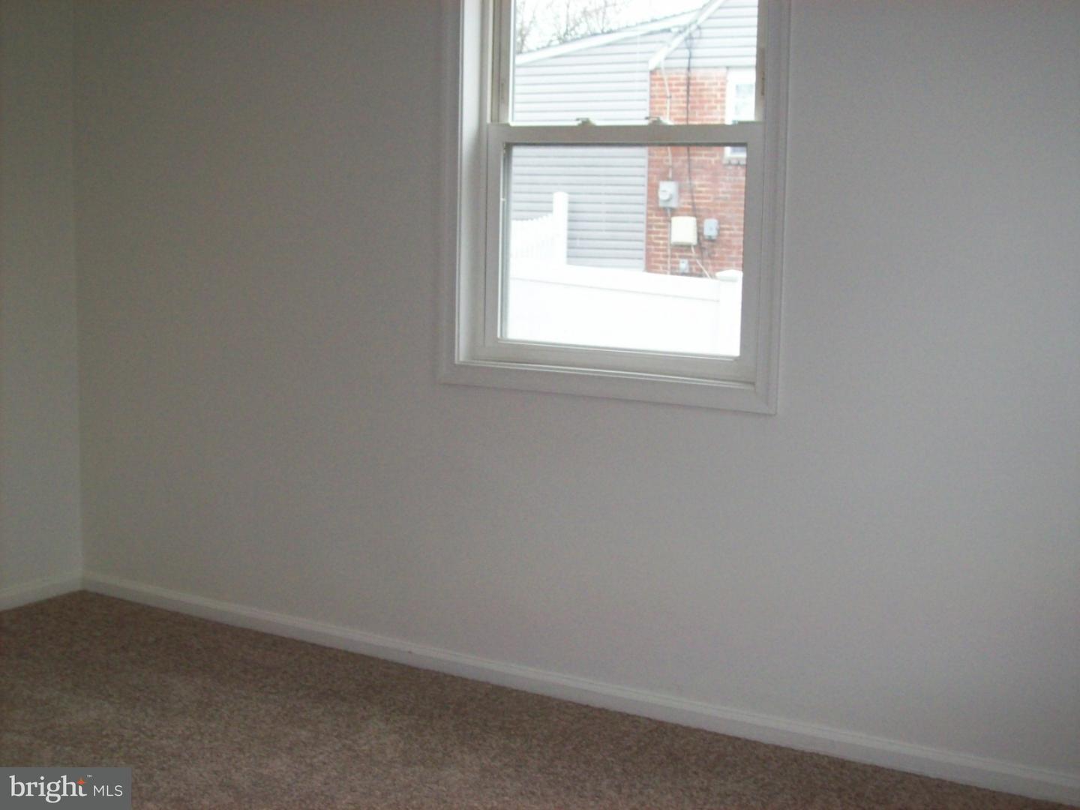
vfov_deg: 32.2
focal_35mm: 45
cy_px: 405
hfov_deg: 42.1
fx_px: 1404
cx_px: 540
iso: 200
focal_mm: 7.6
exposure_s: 1/73.6
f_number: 3
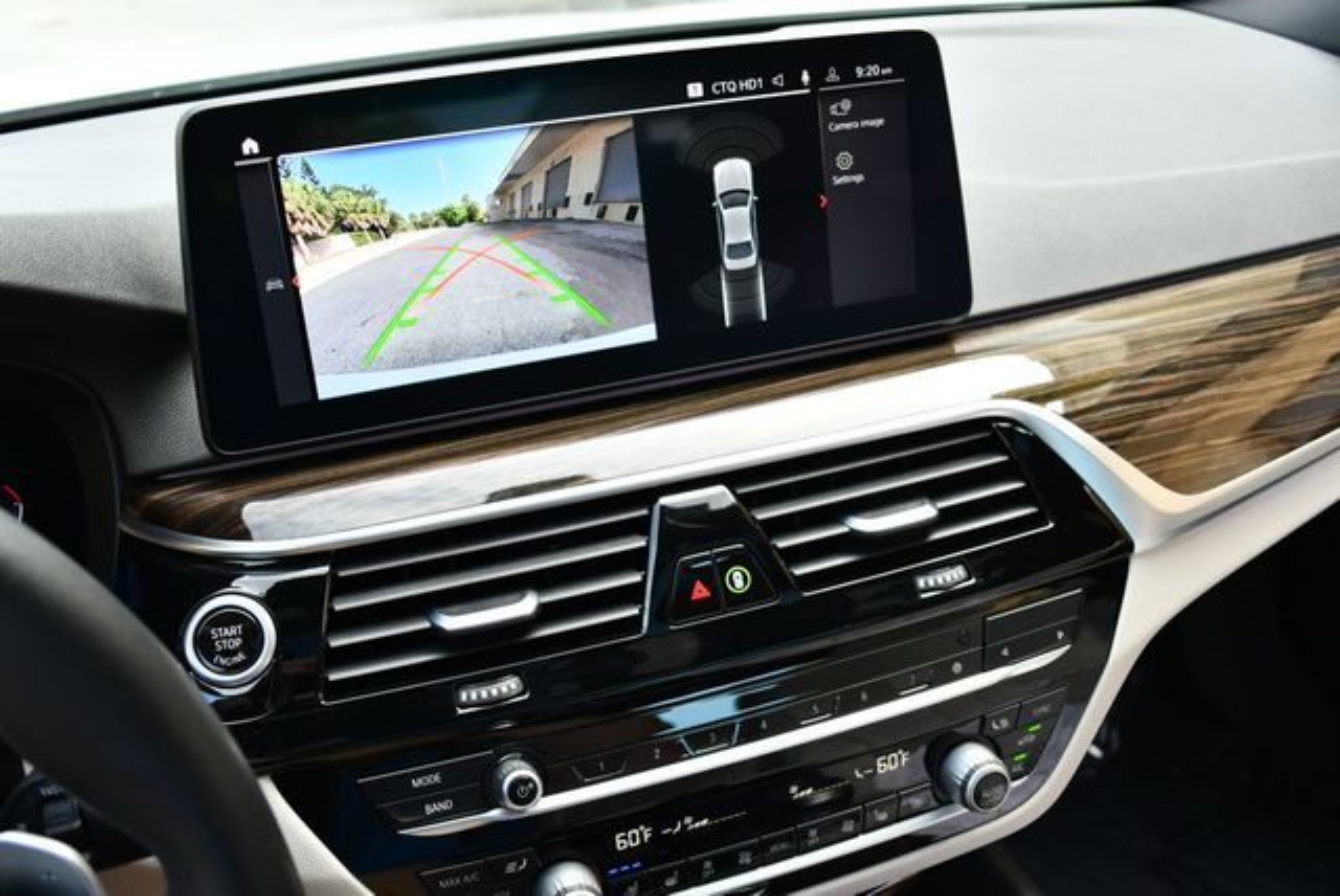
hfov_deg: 53.1
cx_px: 670
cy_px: 448
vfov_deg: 36.9
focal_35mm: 36
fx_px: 1341
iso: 450
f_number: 3.5
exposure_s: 1/250
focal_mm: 18
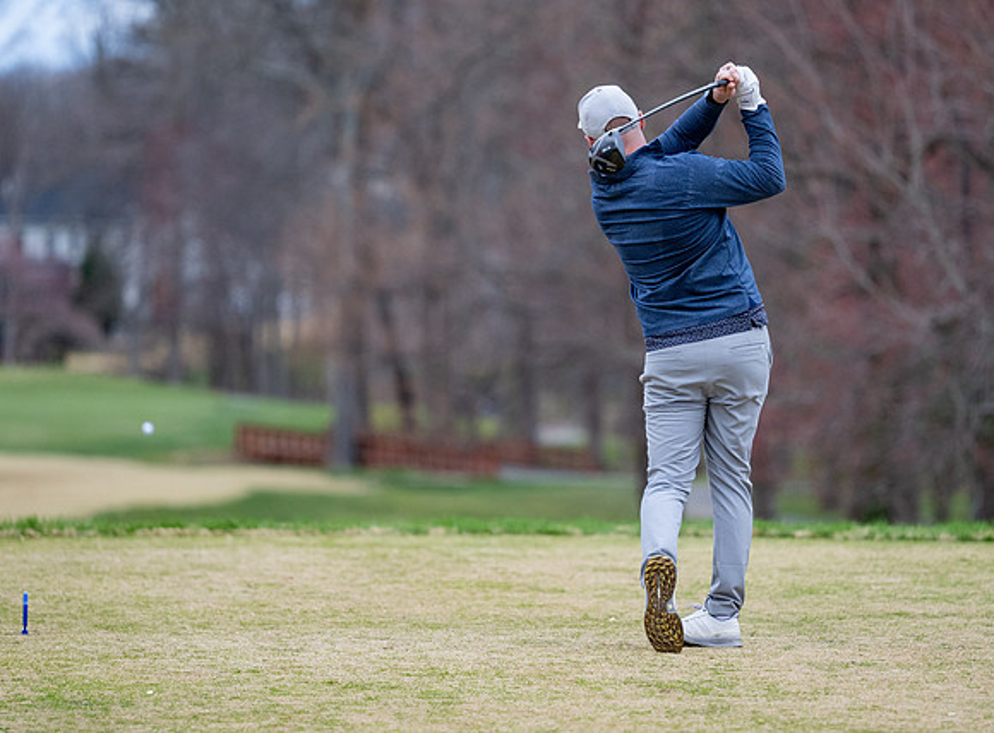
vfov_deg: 5.9
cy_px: 330
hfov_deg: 7.9
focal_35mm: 251
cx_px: 555
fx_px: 7166
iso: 1250
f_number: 2.8
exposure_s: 1/5000
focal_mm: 165
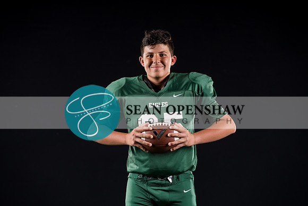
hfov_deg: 16.6
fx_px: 1053
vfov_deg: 11.2
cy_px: 103
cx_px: 154
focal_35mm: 123
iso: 200
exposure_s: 1/160
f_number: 4
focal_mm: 123
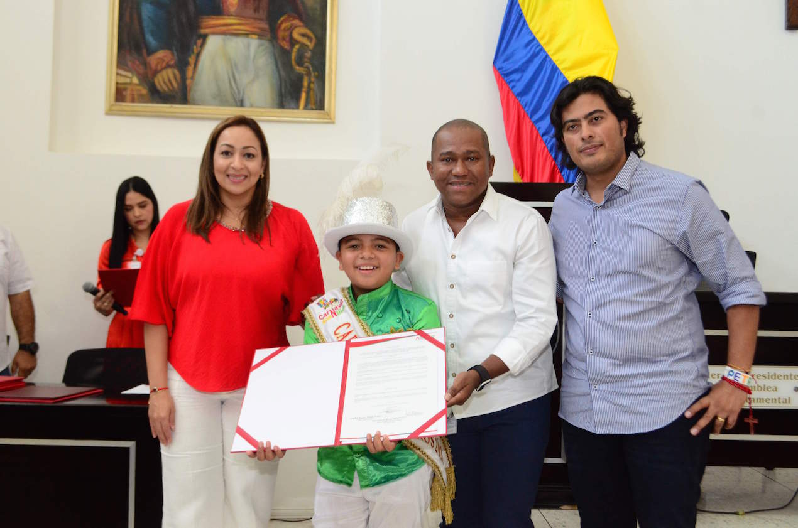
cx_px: 399
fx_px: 863
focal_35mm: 39
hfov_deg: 49.6
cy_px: 264
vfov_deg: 34.1
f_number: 6.3
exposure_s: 1/80
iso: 2000
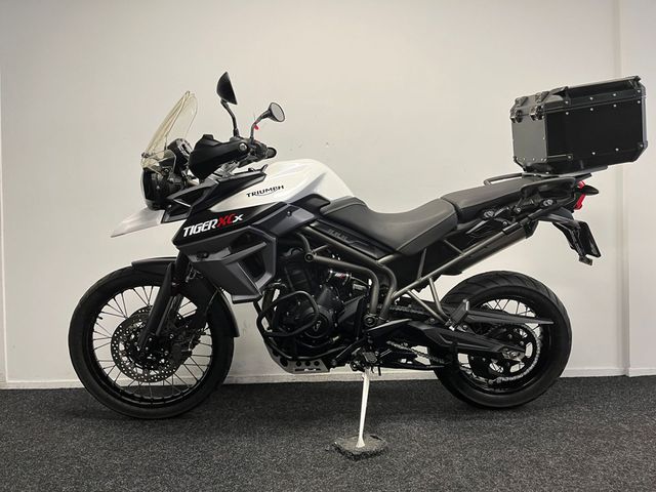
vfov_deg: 53.1
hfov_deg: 67.3
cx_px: 328
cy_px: 246
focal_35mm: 26
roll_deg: +1.3
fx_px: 493
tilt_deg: -0.8
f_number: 1.6
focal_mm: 5.1
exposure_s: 1/50
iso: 80
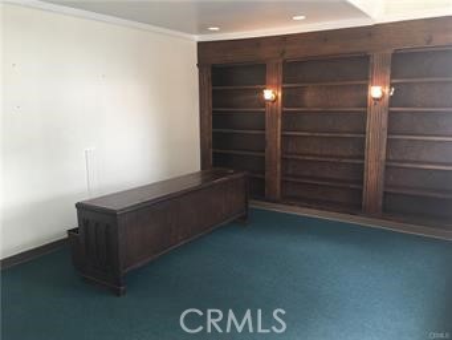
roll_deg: +0.4
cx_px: 226
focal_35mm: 29
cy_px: 170
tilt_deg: -9.1
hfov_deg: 61.6
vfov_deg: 48.3
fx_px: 379
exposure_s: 1/33
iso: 50
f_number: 2.2
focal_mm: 4.15
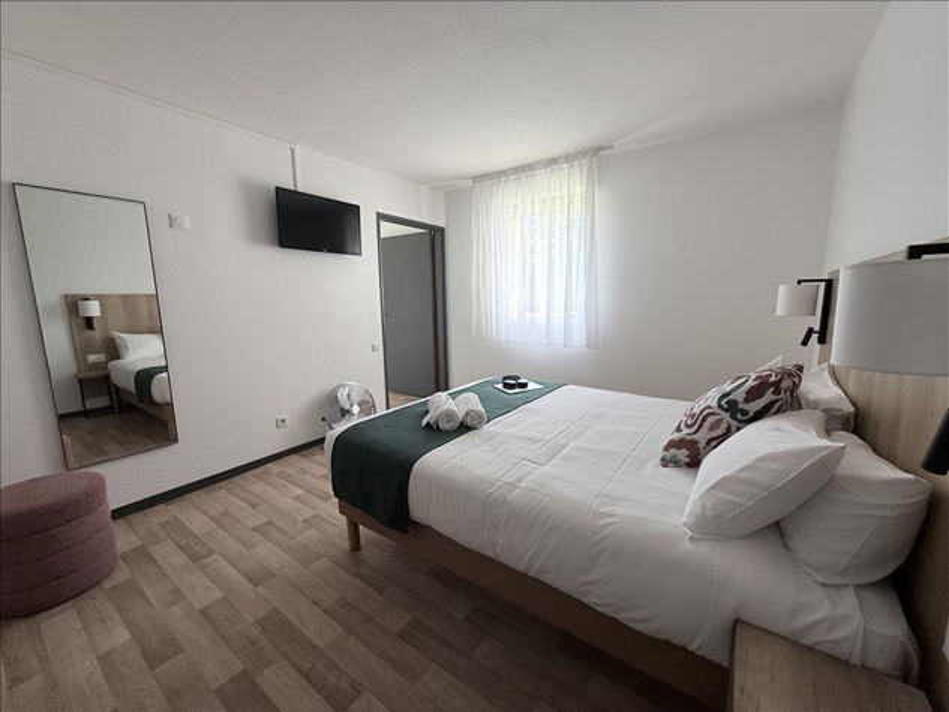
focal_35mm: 14
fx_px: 384
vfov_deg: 85.7
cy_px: 356
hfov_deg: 102.1
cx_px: 474
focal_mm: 2.22
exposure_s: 1/114
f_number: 2.2
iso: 64
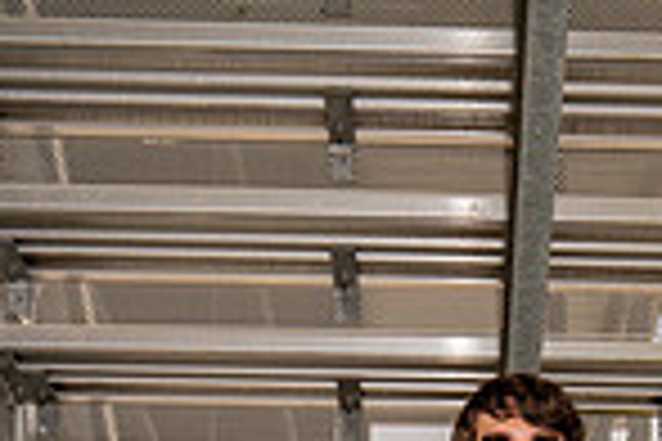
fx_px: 1581
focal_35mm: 86
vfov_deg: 12.9
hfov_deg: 23.5
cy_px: 994
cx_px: 450
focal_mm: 28
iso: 100
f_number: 7.1
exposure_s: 1/250
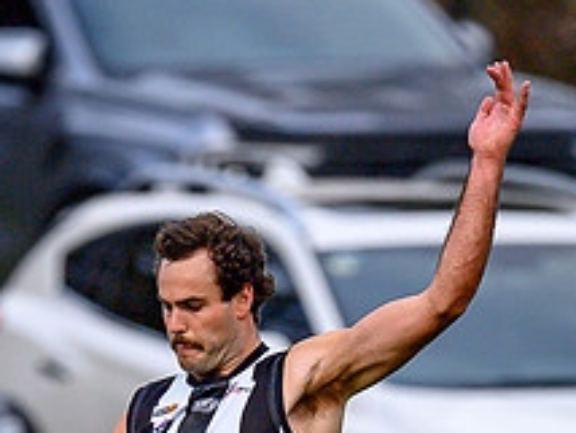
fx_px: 39764
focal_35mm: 2387
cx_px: 224
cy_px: 784
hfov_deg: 0.8
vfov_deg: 0.6
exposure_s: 1/1600
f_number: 4
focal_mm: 500
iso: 400
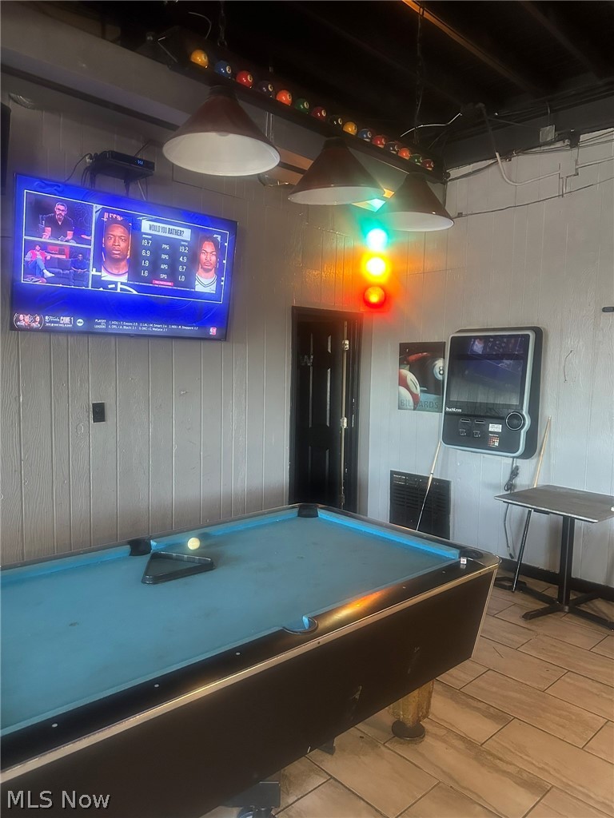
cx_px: 307
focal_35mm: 24
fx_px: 568
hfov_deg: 56.8
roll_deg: -1.1
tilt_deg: -3.9
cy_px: 409
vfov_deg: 71.6
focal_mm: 6.86
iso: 800
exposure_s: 1/60
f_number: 1.78
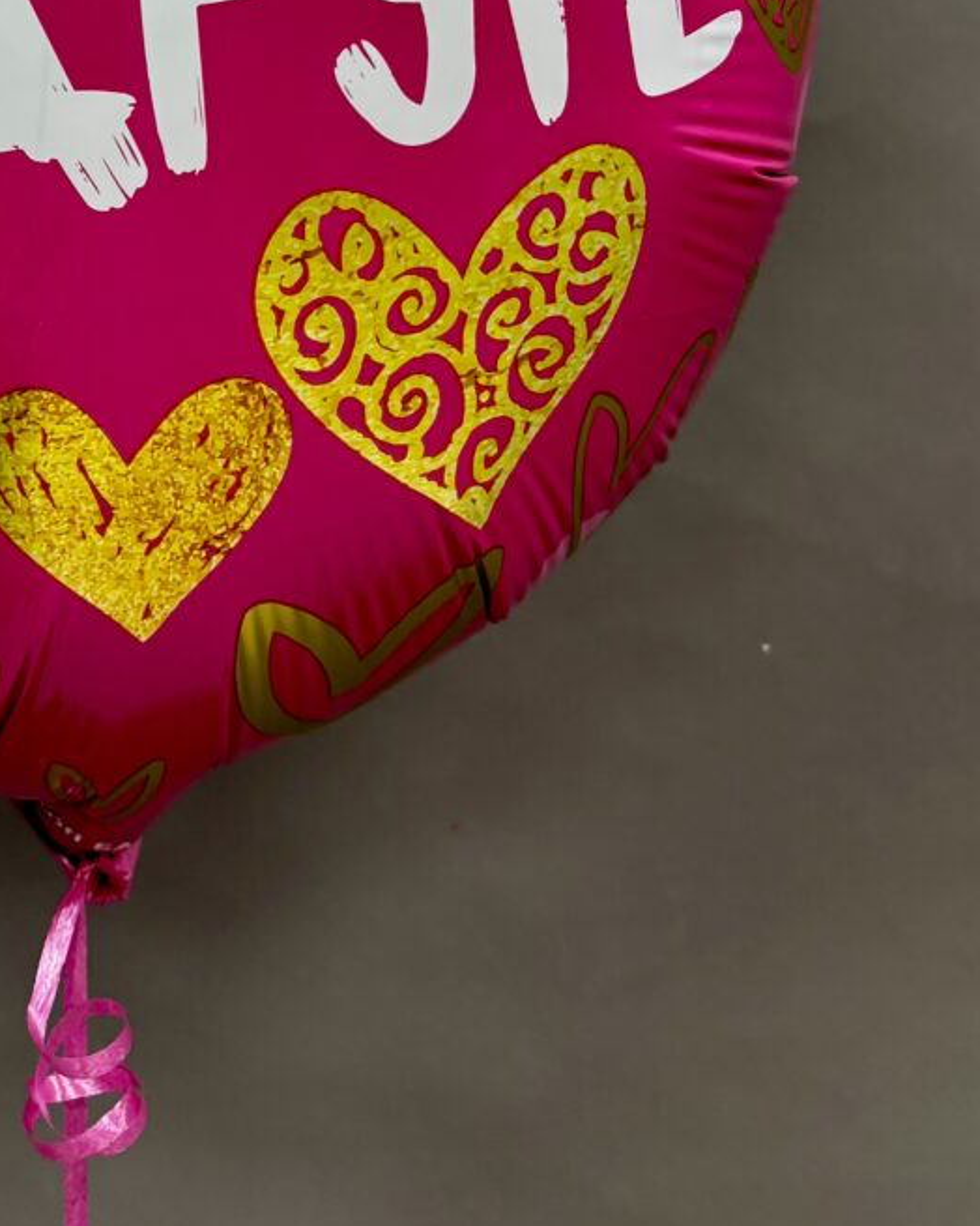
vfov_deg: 28.5
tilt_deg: -1.3
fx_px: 2248
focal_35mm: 62
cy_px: -7
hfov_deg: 23.3
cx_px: -50
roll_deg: +0.7
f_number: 1.6
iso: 80
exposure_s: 1/50
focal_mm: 5.96
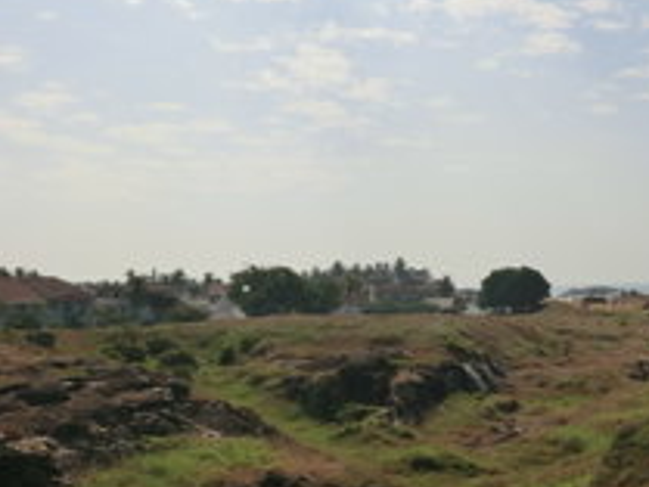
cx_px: 469
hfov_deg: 40.3
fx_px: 863
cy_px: 319
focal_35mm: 46
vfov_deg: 31.3
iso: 80
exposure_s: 1/800
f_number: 7.5
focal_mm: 4.3
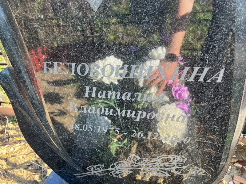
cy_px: 92
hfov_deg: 67.3
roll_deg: +3.9
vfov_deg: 53.1
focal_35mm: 26
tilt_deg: -31.6
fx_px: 185
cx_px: 123
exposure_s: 1/214
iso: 40
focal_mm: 5.7
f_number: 1.5
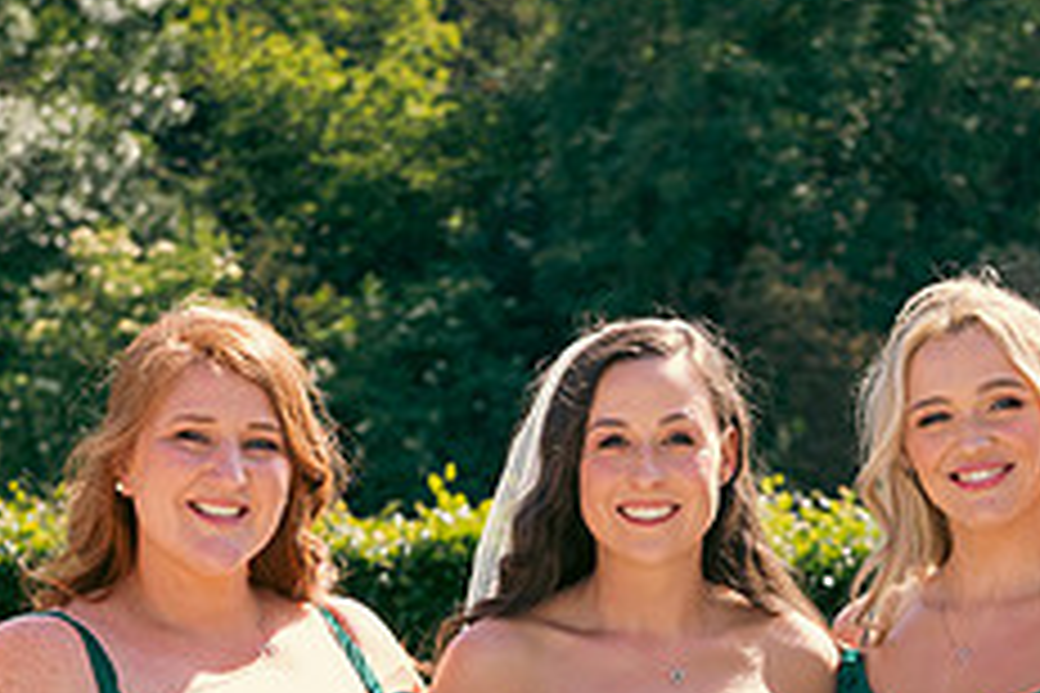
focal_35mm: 166
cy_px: 763
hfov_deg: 12.4
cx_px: 698
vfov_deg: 8.2
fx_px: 4795
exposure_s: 1/200
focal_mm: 66
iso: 125
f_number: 6.3
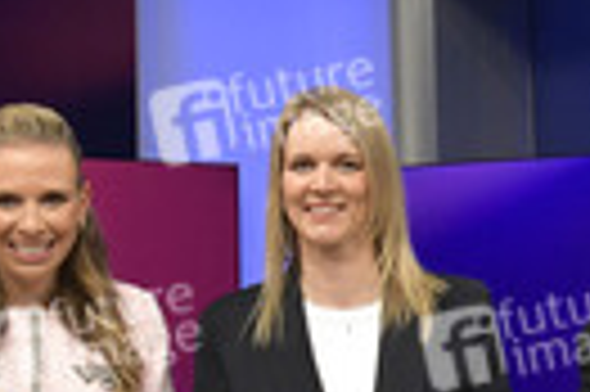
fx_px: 1637
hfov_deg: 19.8
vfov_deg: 13.3
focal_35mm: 100
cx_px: 597
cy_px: 451
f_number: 6.3
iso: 2500
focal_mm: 29
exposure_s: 1/250
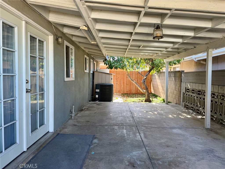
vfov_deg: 56.8
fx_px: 156
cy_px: 84
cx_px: 112
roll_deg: -1.1
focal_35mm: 24
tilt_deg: -3.0
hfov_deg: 71.6
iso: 80
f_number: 1.78
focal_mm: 6.76
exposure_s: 1/172
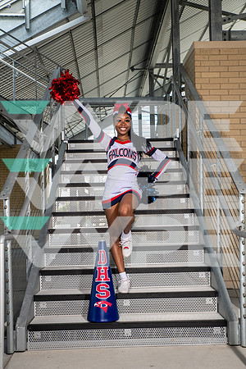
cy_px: 184
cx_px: 123
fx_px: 471
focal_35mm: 46
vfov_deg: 42.7
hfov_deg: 29.2
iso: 200
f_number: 7.1
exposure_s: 1/320
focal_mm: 46
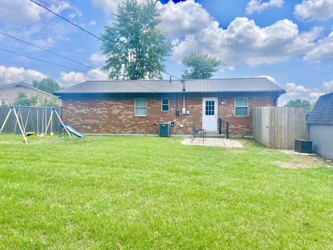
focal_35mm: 26
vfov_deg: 53.0
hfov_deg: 67.3
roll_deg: -0.5
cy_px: 125
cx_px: 166
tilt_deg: -1.9
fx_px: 250
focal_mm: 5.7
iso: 50
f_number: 1.5
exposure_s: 1/3571
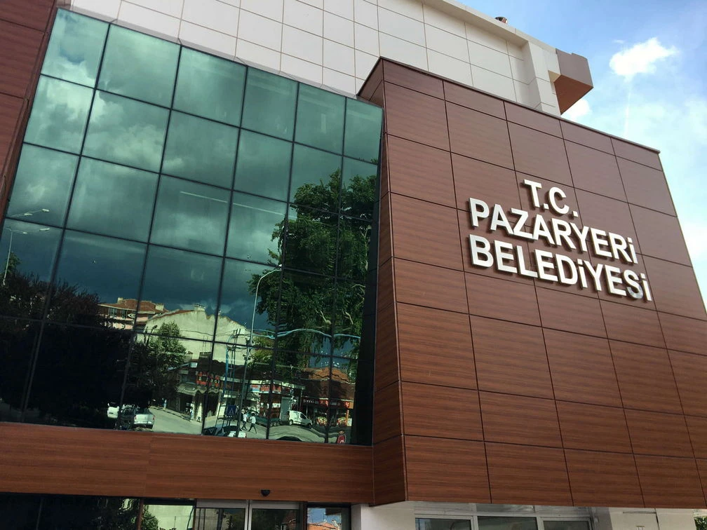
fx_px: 592
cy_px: 265
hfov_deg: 61.7
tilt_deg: +29.2
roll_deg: +0.2
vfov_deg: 48.2
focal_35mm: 29
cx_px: 354
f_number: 2.2
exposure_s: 1/591
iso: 25
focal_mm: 4.15
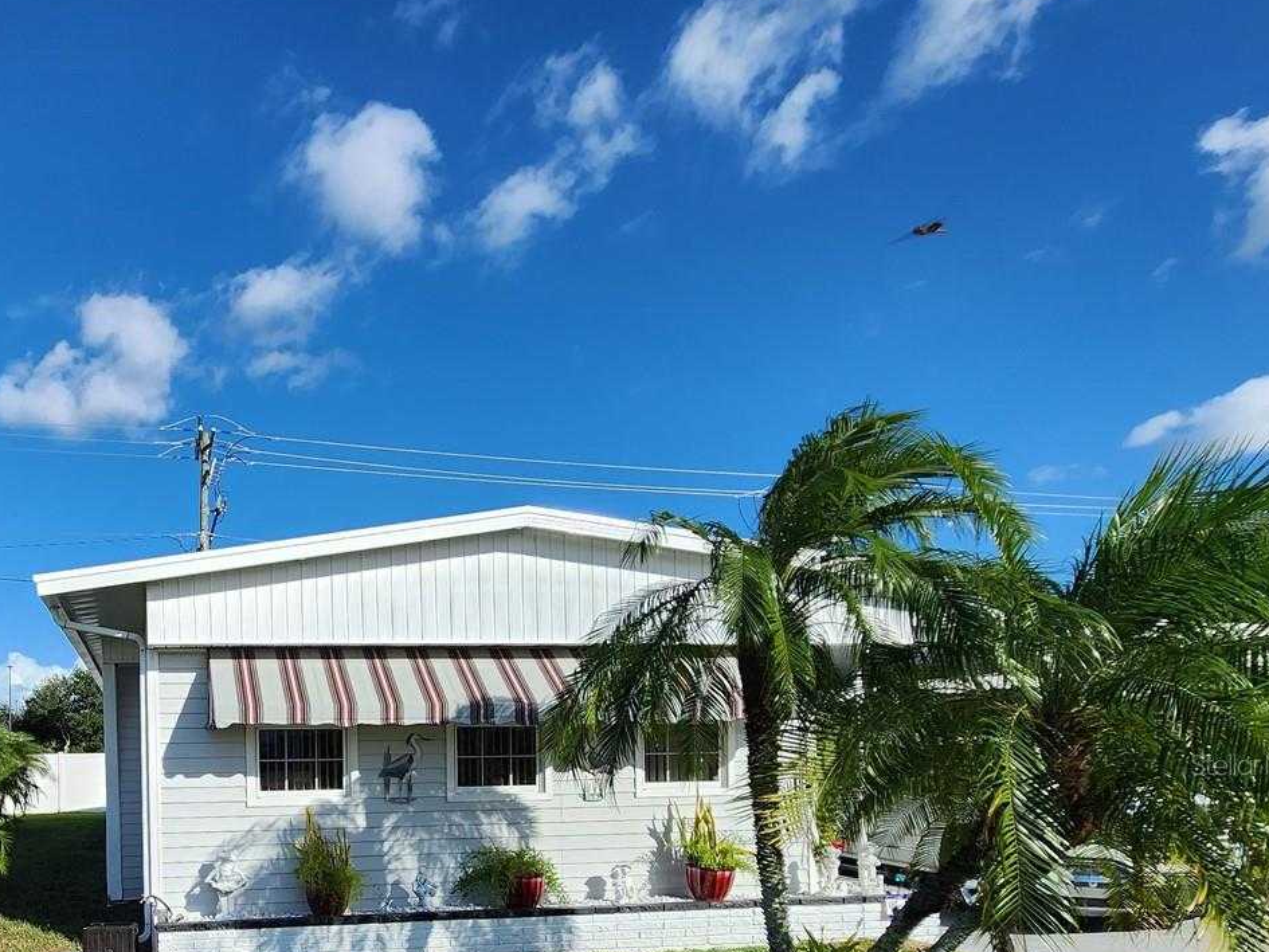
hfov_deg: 68.6
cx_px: 243
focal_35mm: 22
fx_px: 807
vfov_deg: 56.6
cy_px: 764
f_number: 2.2
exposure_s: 1/2384
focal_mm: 2.2
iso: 50
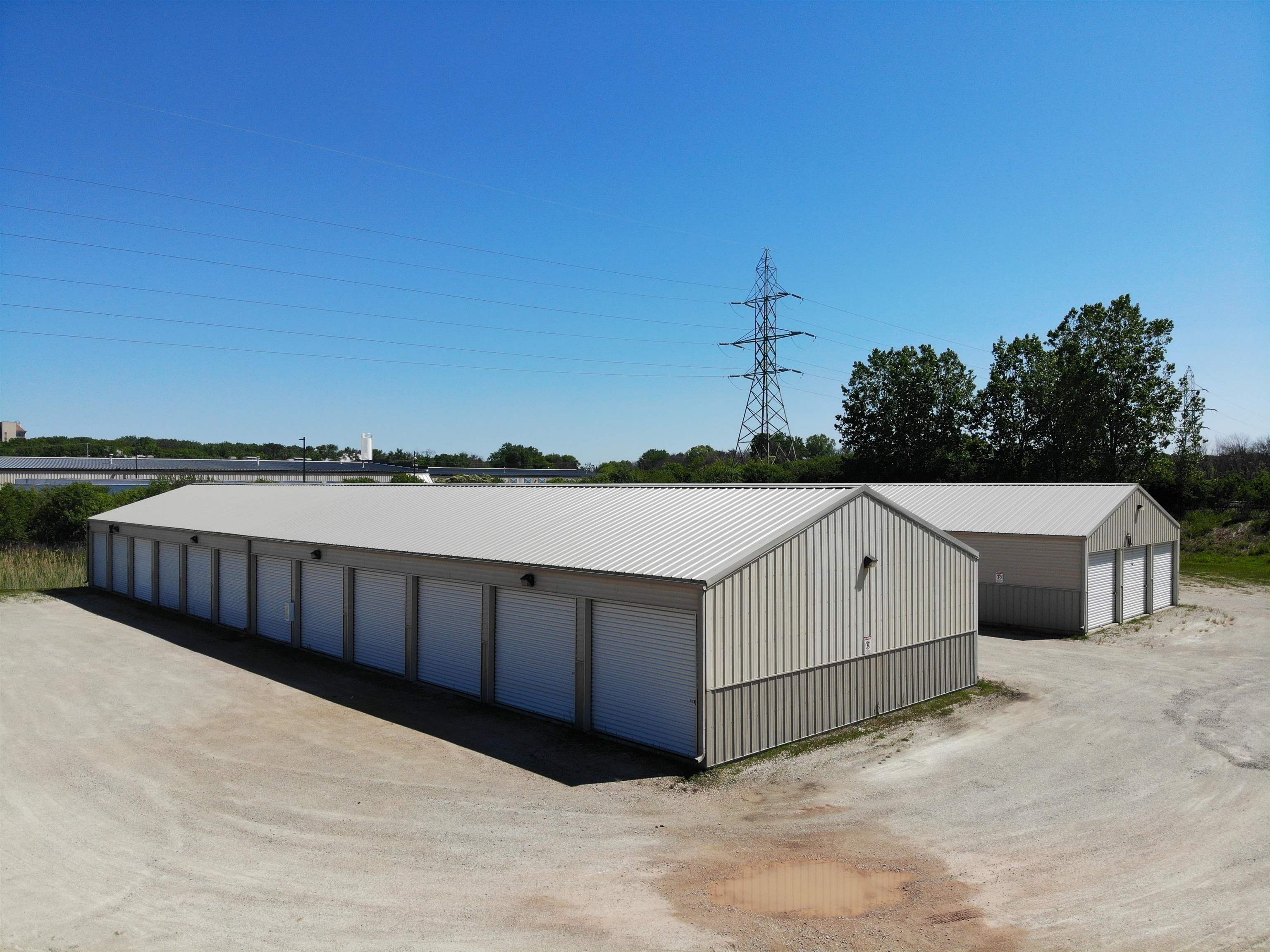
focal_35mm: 24
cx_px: 635
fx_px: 880
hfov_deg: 71.6
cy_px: 476
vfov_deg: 56.8
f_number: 2.8
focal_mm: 4.5
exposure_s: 1/1529
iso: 107
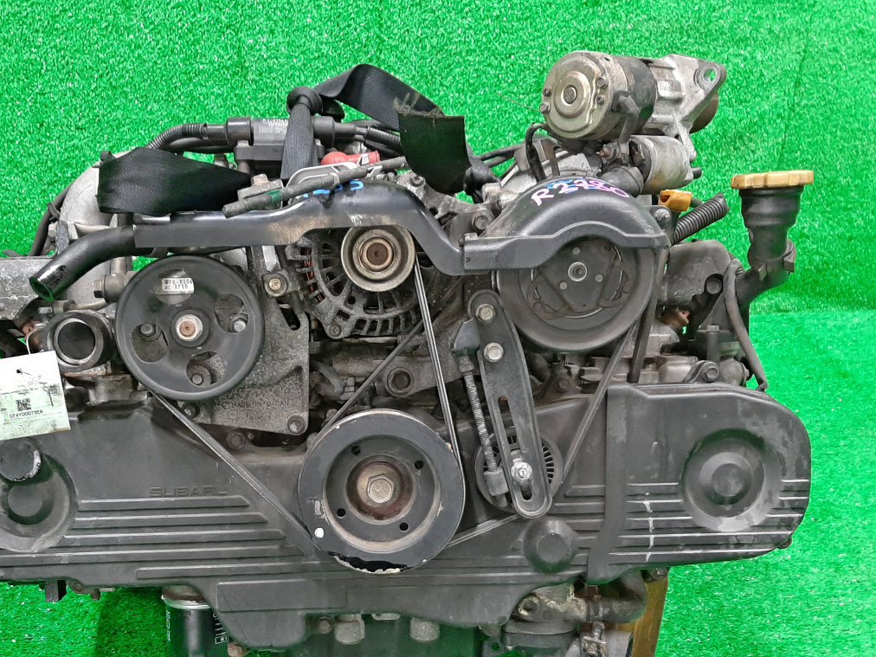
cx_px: 345
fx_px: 936
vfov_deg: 38.1
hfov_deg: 49.8
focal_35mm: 37
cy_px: 450
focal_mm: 3.93
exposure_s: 1/33
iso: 180
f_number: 1.7
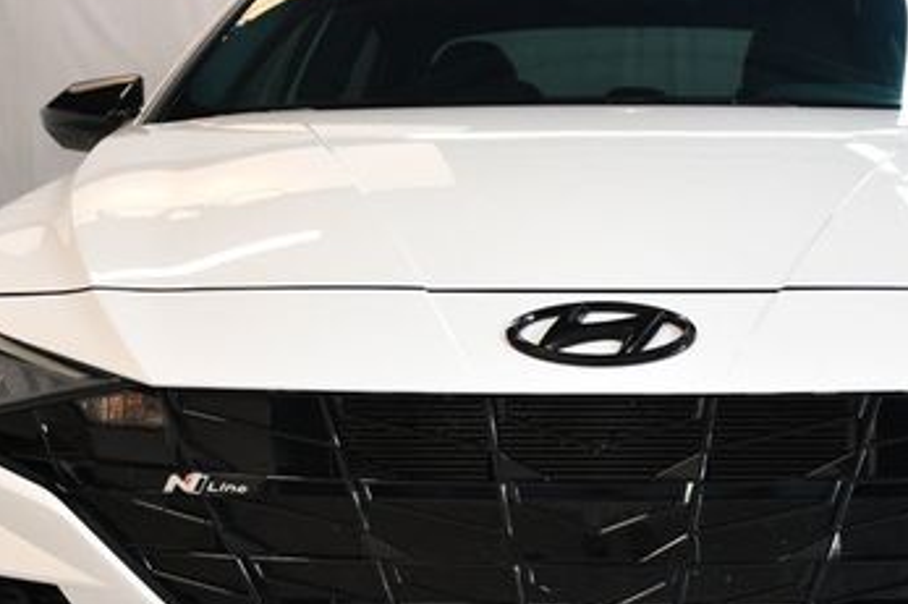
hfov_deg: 24.3
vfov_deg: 16.4
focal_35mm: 83
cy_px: 390
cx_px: 644
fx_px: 2092
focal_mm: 30
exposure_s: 1/125
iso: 1800
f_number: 4
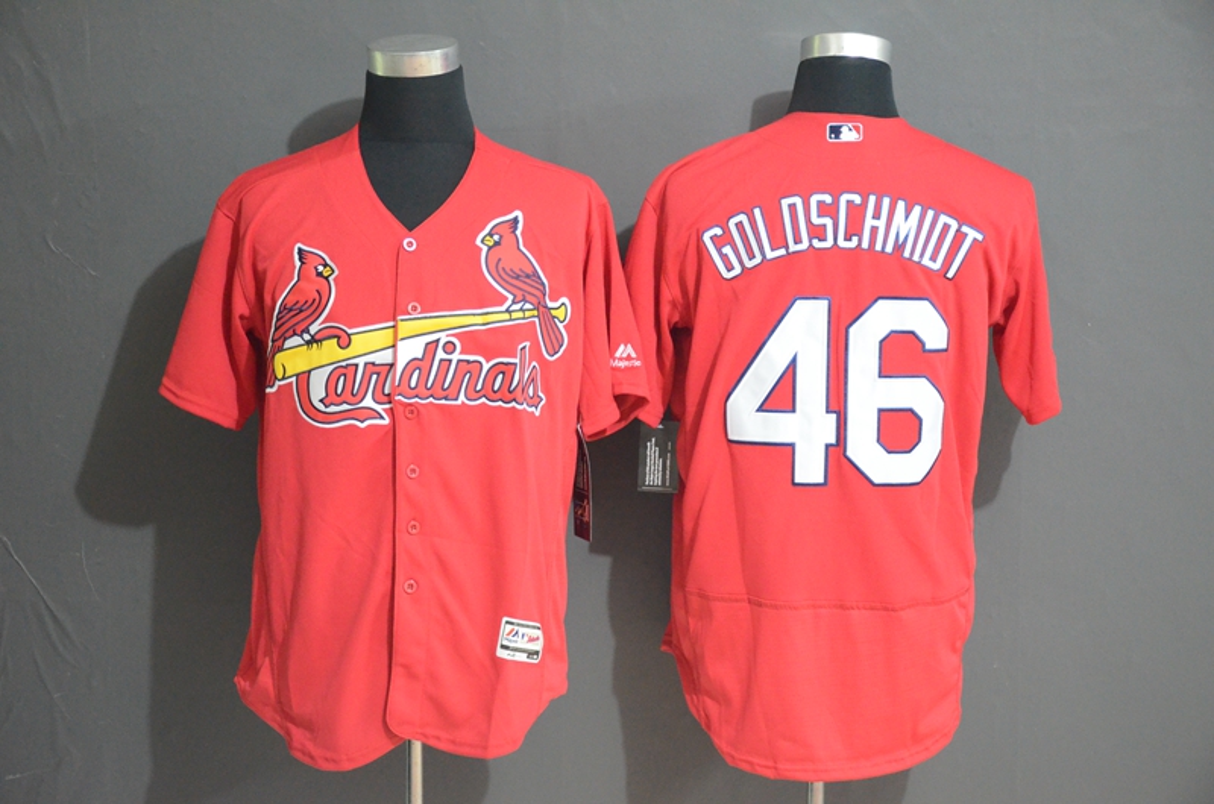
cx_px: 607
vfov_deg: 18.1
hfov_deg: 27.0
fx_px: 2524
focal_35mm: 75
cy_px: 402
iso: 4000
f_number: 5.6
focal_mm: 50
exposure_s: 1/13
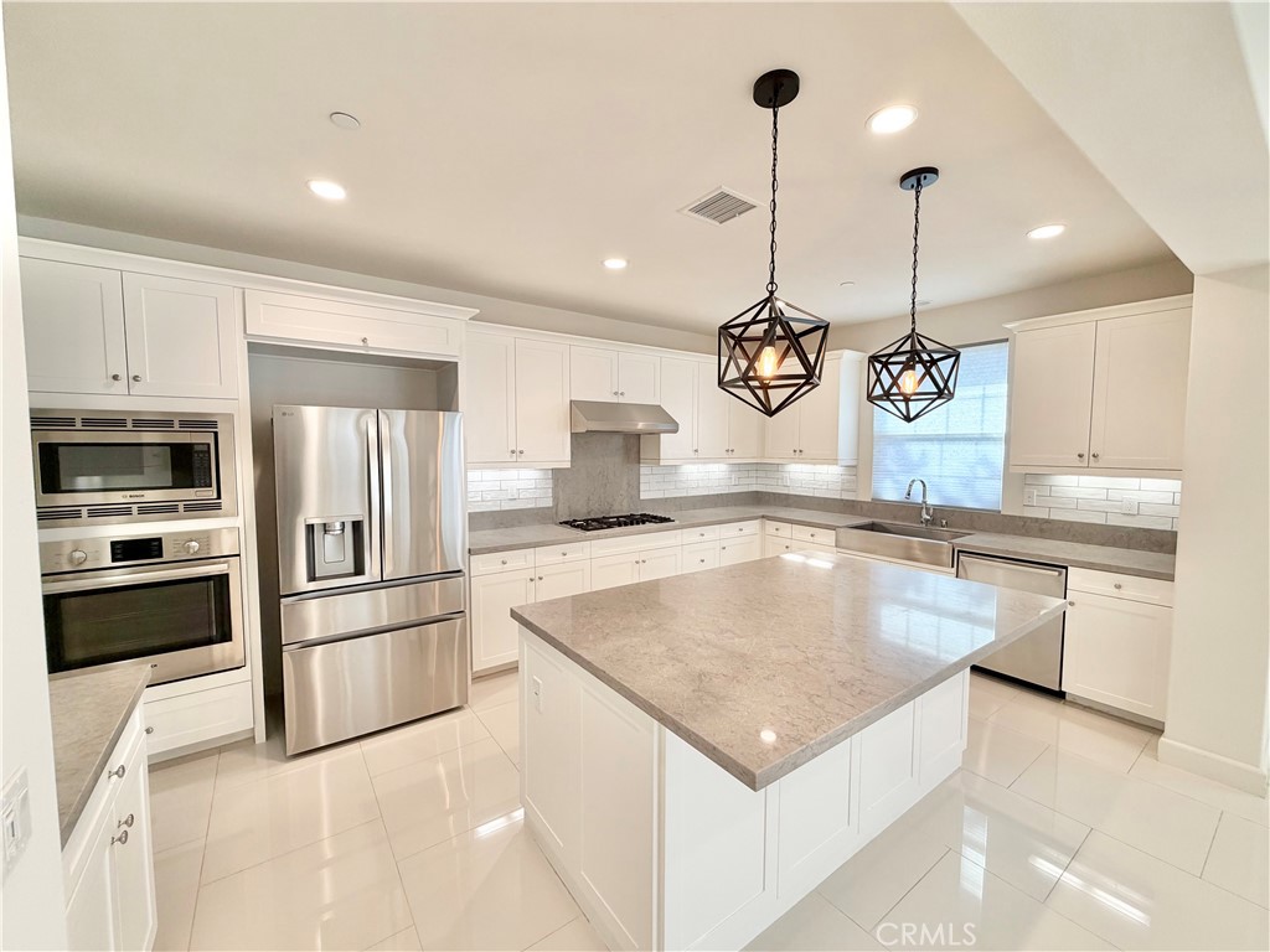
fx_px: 514
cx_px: 635
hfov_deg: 102.1
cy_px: 476
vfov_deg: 85.7
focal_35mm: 14
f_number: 2.2
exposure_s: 1/120
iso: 125
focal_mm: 2.22
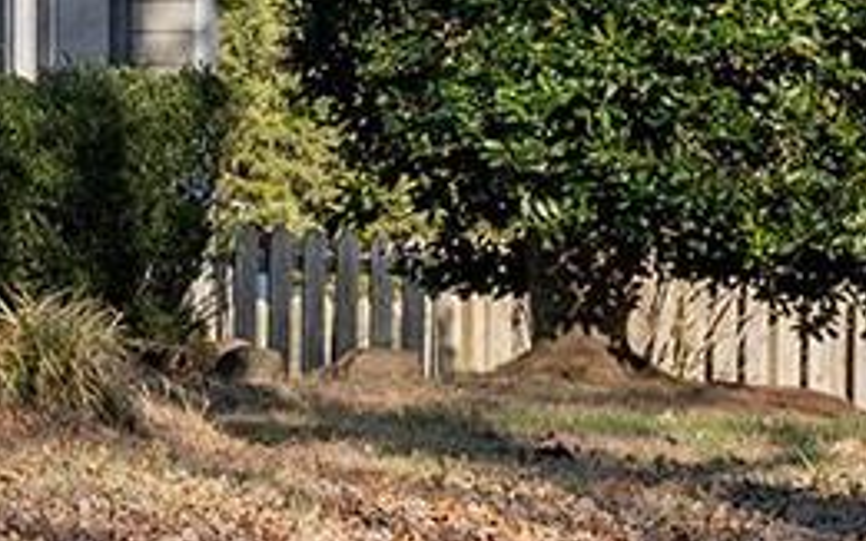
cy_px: -992
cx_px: -1520
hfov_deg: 9.1
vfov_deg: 6.2
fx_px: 4648
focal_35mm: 197
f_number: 13
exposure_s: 1/200
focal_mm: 35
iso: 100
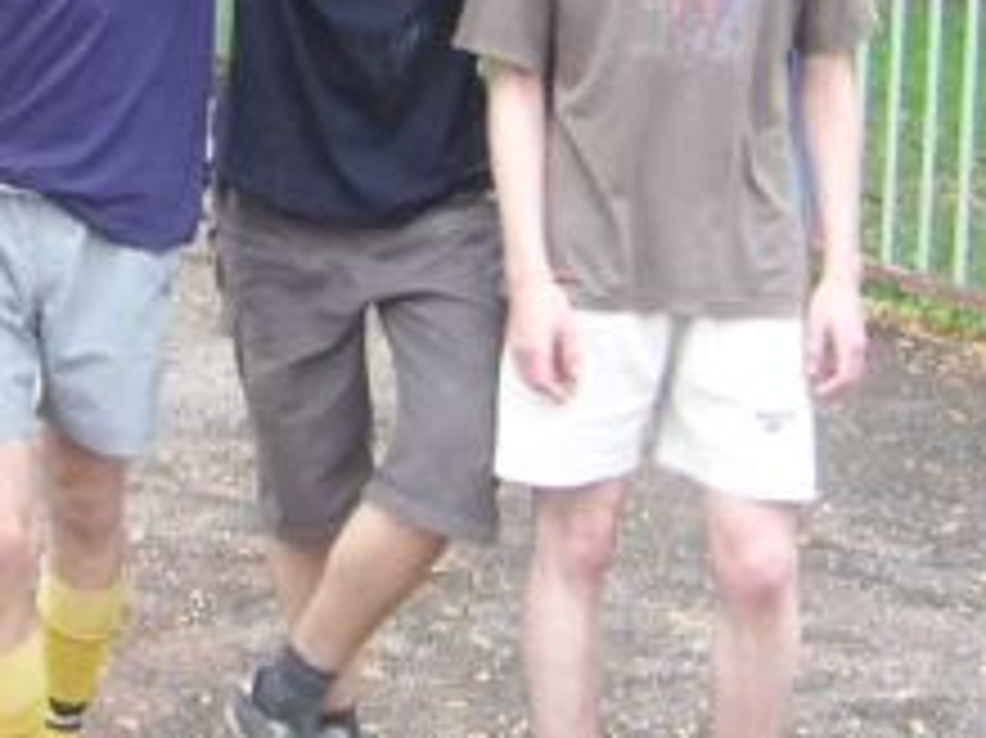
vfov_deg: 15.2
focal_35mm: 96
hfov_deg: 19.9
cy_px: 54
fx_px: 2733
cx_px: 18
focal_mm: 5.95
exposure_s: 1/46
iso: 100
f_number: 2.8
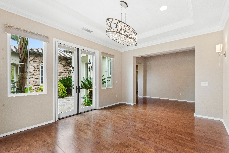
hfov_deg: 96.7
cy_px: 76
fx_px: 102
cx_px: 114
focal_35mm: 16
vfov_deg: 73.8
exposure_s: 1/30
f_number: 8
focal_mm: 16
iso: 400
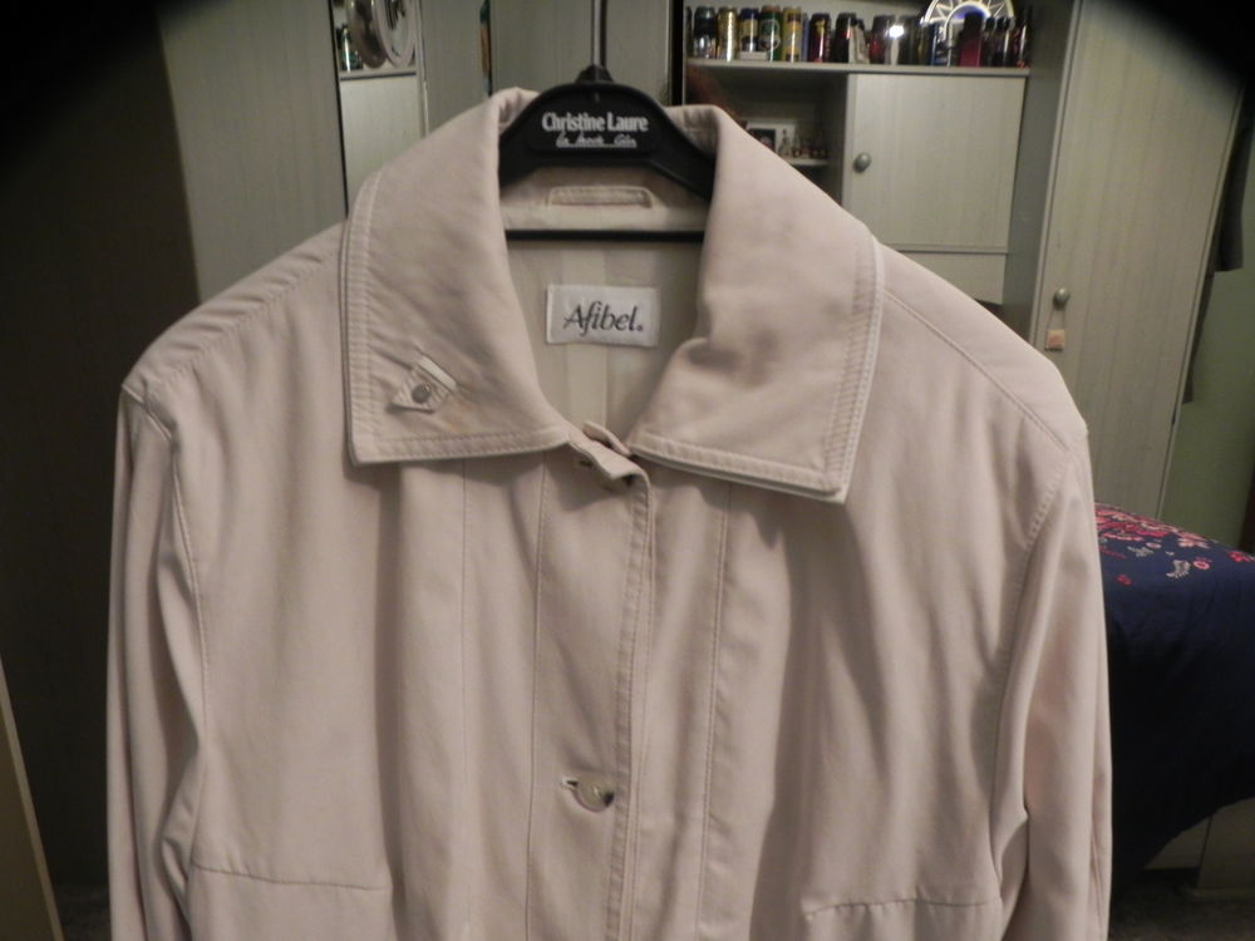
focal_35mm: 29
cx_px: 628
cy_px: 470
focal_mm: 5.2
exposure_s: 1/5
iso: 400
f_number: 2.8
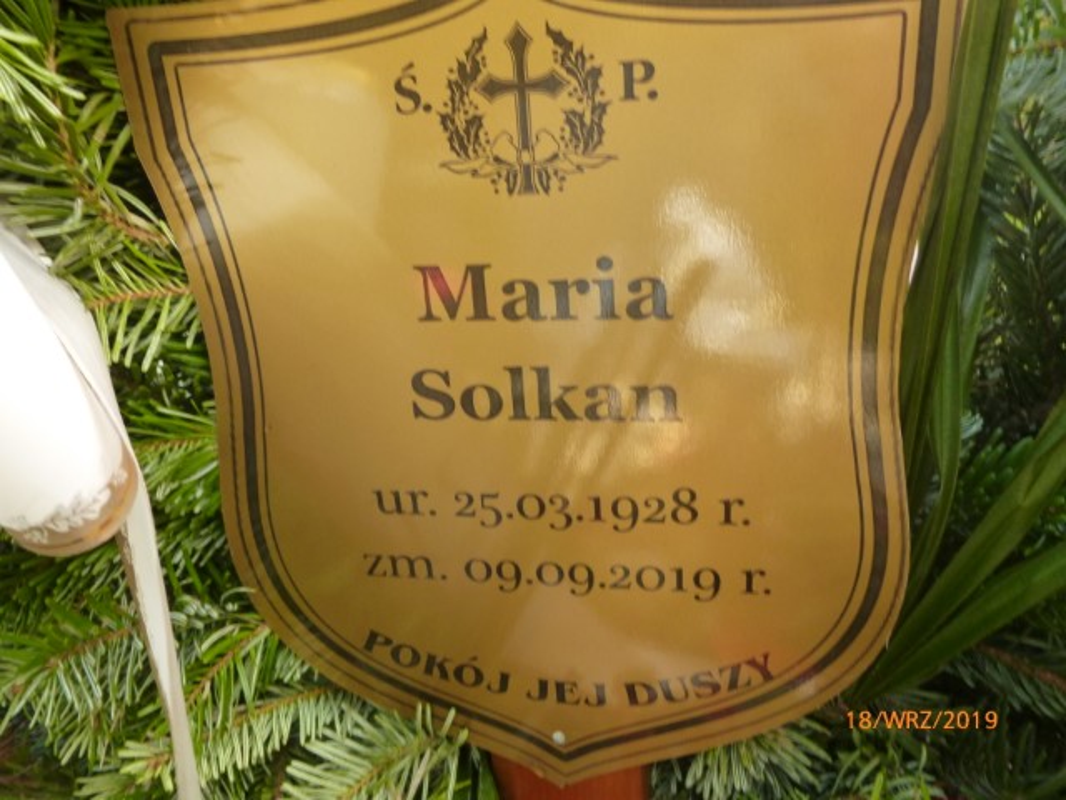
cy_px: 400
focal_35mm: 28
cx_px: 533
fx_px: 862
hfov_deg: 63.4
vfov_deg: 49.7
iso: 200
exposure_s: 1/40
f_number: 3.3
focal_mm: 5
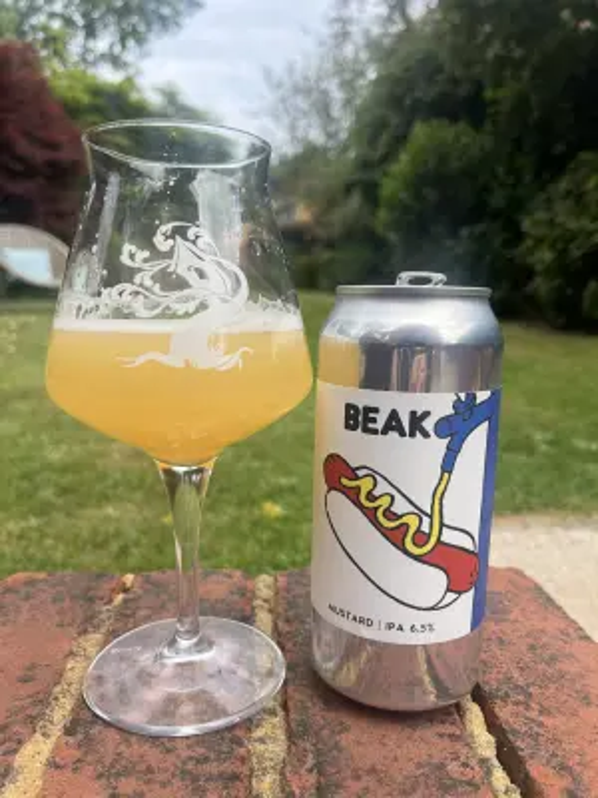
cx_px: 299
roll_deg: +0.5
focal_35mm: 26
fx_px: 599
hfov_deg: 53.1
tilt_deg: -9.5
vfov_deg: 67.3
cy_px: 399
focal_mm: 5.1
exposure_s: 1/384
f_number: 1.6
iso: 50
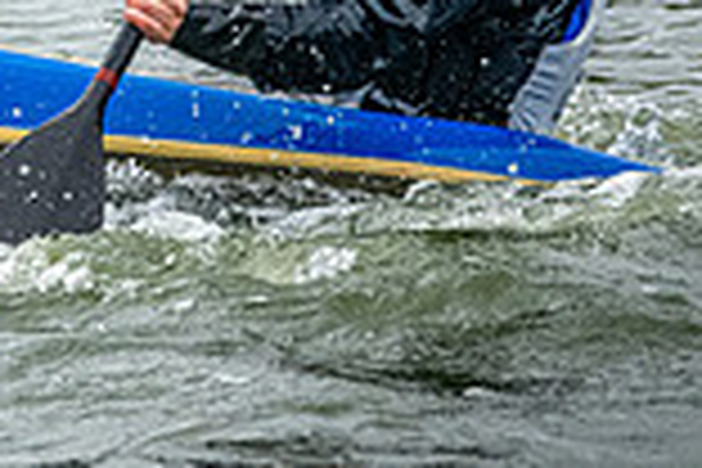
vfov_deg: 0.9
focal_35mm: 1487
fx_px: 28994
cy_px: -250
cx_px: -310
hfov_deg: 1.4
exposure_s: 1/2500
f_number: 8
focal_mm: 400
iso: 3200
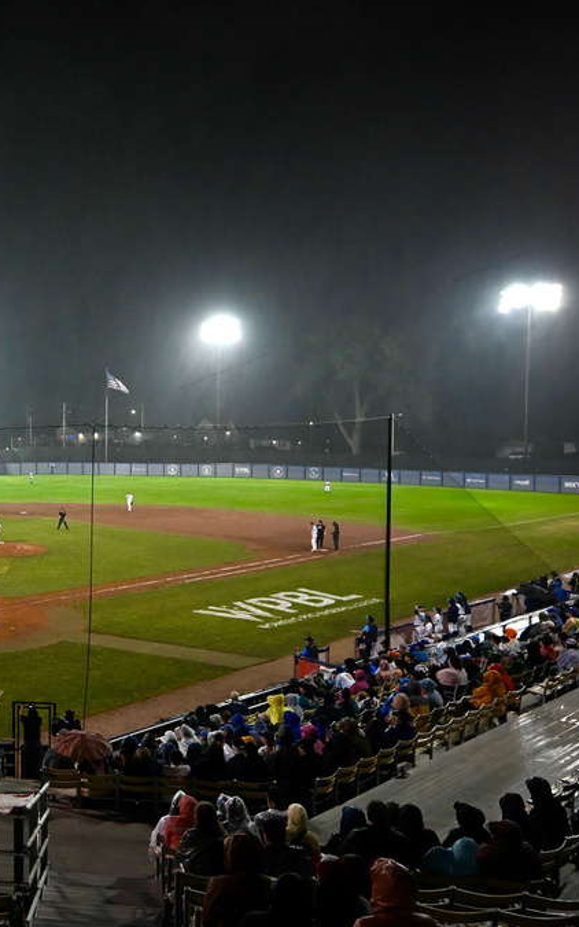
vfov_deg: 56.7
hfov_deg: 33.1
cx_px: -40
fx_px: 858
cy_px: 464
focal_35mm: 34
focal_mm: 22
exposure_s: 1/250
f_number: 4
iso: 4000
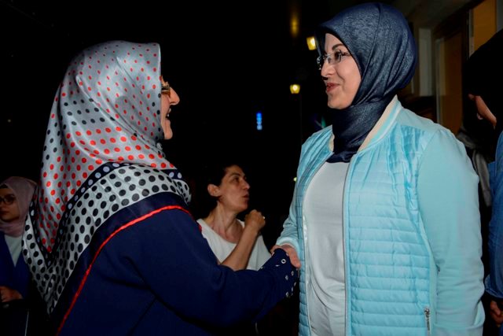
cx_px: 252
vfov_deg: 29.9
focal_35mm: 45
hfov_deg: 43.6
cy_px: 168
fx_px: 629
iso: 400
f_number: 5
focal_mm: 45
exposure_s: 1/60
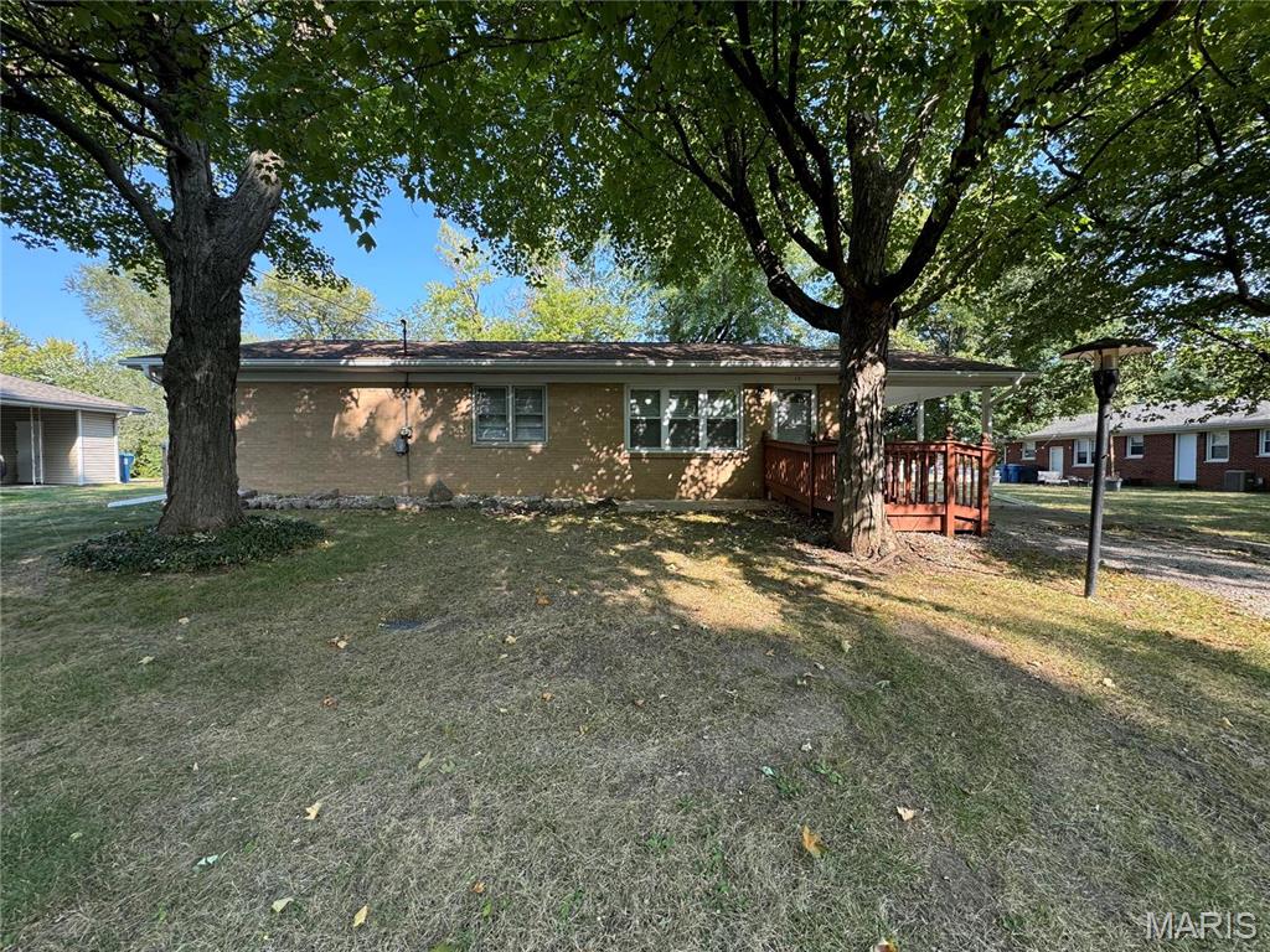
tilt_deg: -1.8
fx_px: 514
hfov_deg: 102.1
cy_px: 476
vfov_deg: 85.7
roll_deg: -0.1
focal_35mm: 14
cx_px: 635
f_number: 2.2
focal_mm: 2.22
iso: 40
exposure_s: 1/175
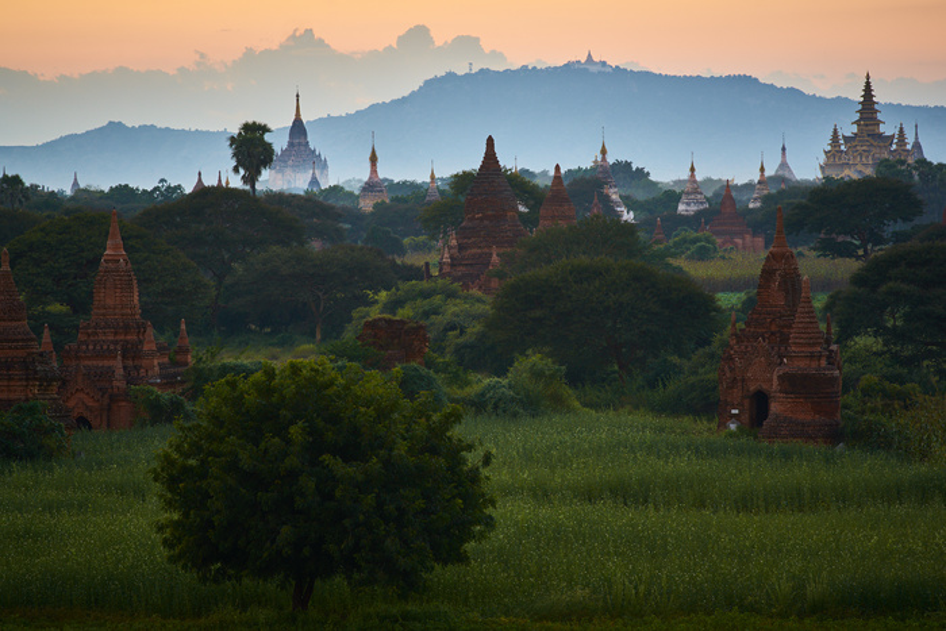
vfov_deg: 6.9
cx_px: 473
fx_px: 5256
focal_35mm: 200
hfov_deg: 10.3
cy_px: 316
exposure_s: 1/6
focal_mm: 200
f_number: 8
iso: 200
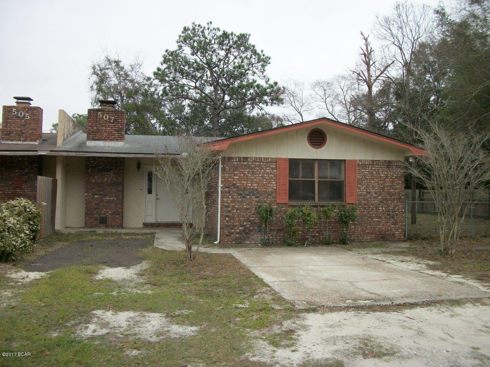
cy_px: 184
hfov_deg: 56.8
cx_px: 245
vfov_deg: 44.2
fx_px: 453
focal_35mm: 32
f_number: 8.8
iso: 80
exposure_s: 1/160
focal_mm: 5.7
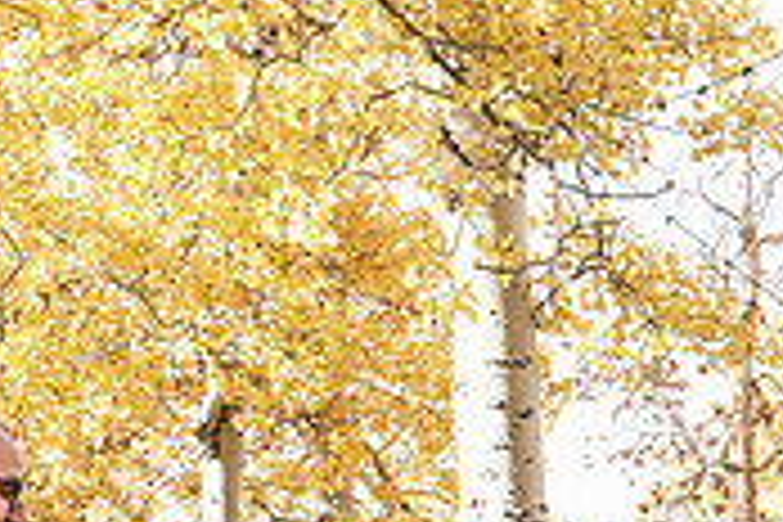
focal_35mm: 90
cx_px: 922
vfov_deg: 14.0
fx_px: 1957
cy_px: 844
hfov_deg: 21.2
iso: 160
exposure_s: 1/125
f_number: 4.5
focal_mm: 18
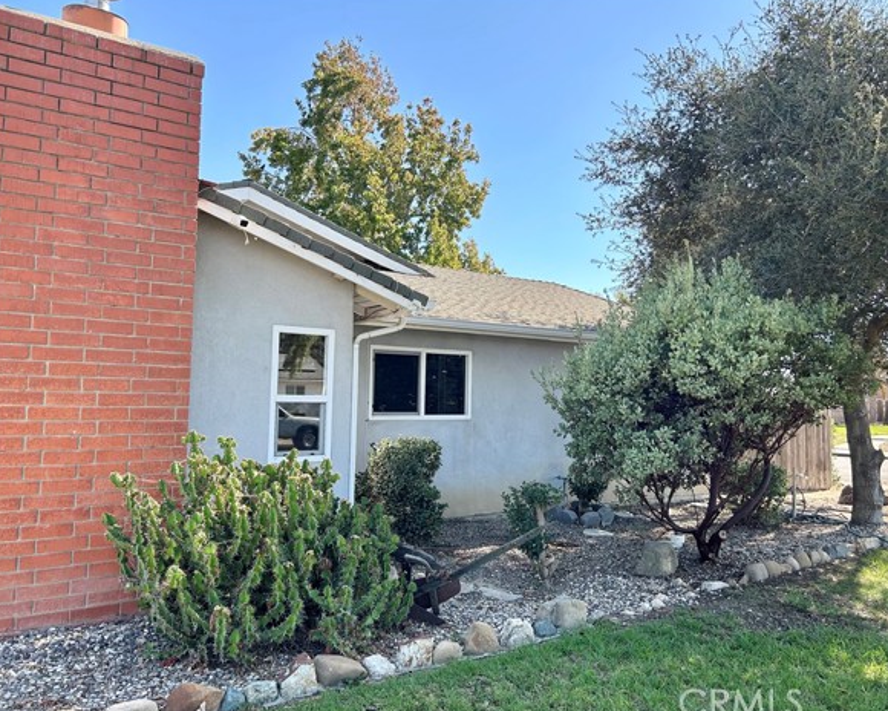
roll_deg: -0.4
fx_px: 736
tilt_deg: +3.0
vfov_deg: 51.5
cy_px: 357
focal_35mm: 28
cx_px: 475
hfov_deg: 62.1
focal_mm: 5.7
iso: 50
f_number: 1.5
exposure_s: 1/1100
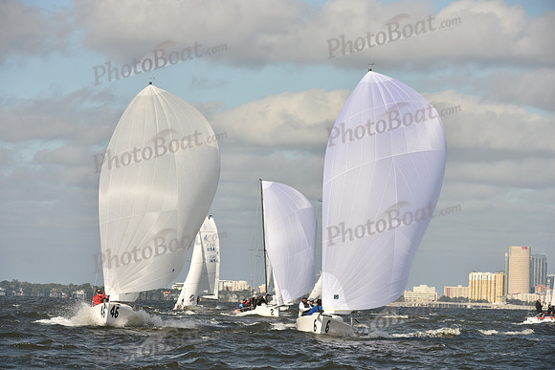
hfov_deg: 10.3
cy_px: 185
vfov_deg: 6.9
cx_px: 278
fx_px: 3084
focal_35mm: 200
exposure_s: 1/1250
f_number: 8
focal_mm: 200
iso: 250
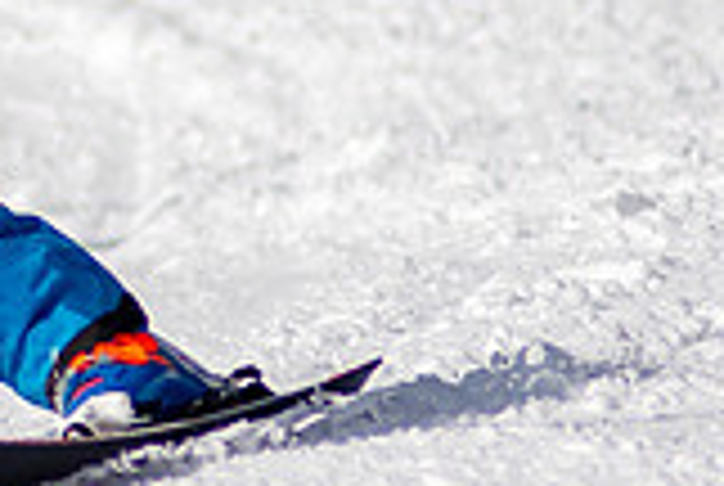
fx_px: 42190
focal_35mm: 2094
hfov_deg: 1.0
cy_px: -16
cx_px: -389
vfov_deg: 0.7
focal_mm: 300
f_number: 2.8
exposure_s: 1/6400
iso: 100
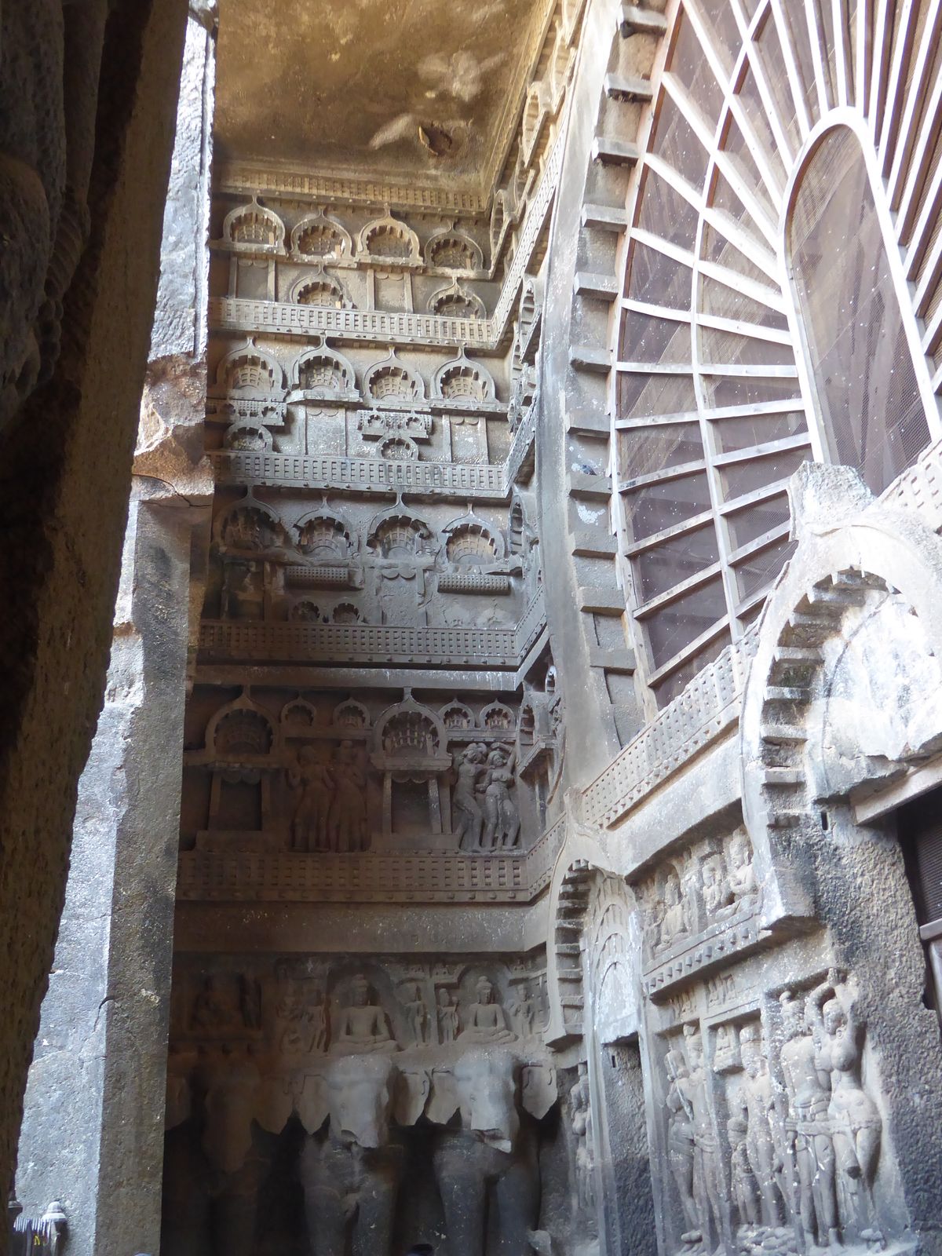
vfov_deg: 51.4
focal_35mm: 36
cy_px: 628
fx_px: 1306
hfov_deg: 39.7
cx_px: 471
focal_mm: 6.3
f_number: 3.7
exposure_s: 1/30
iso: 400
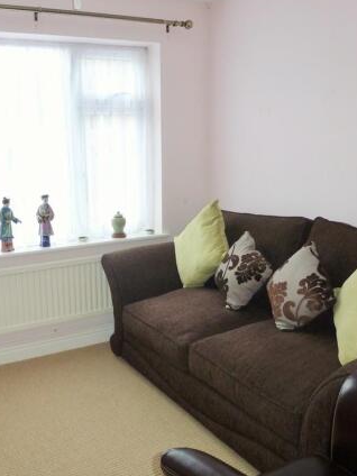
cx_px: 99
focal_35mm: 33
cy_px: 236
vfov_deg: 55.4
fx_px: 454
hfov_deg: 41.9
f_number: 3.3
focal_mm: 4.3
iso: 125
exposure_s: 1/60
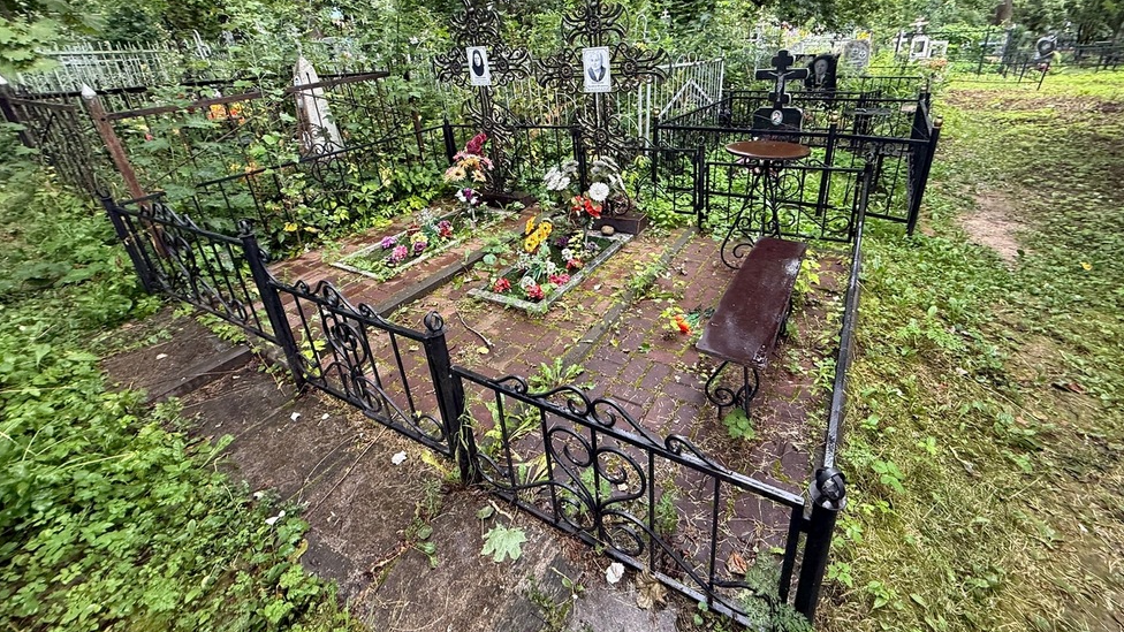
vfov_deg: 66.3
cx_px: 580
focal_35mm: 16
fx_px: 477
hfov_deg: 99.3
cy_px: 244
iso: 80
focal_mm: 2.22
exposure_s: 1/99
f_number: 2.2
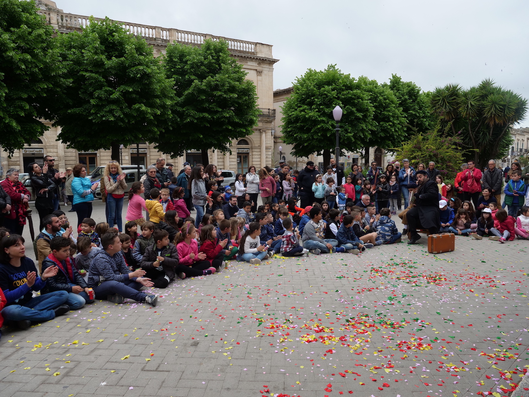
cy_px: 198
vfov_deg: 56.8
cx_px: 264
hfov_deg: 71.6
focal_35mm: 24
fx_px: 367
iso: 200
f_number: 4
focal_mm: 12
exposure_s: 1/250
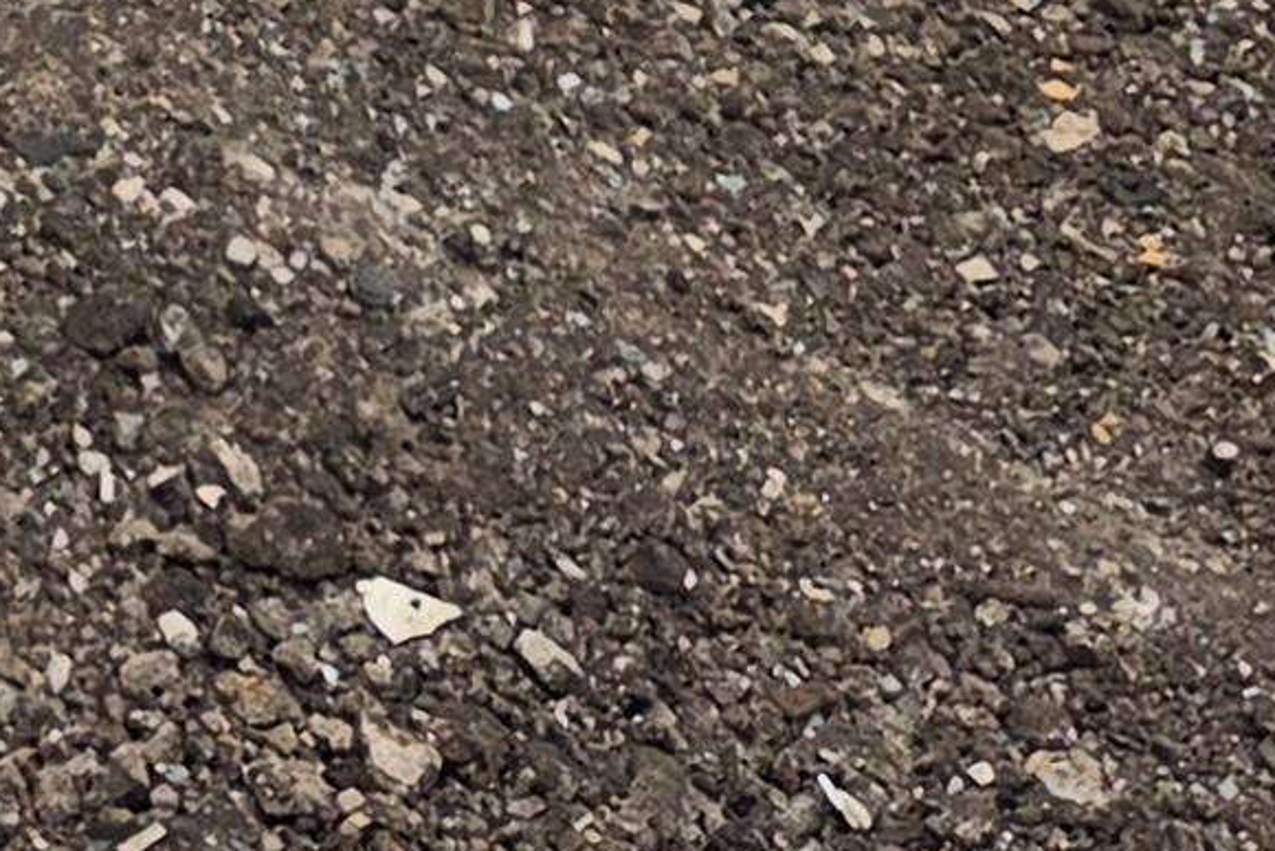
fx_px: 5845
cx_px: -1488
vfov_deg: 6.7
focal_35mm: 165
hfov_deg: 11.0
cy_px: -2417
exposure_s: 1/1915
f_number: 1.8
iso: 80
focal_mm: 5.4
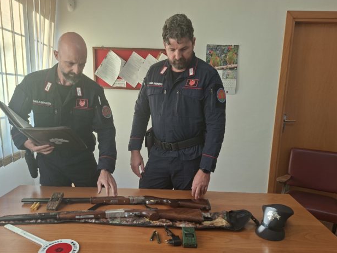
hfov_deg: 67.3
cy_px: 136
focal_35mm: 26
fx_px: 253
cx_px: 170
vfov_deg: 53.0
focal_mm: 5.54
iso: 80
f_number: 1.8
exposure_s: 1/100
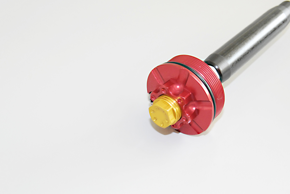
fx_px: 460
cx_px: 174
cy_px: 94
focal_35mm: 57
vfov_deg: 23.8
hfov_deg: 34.9
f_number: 9
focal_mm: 28
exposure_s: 1/50
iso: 800
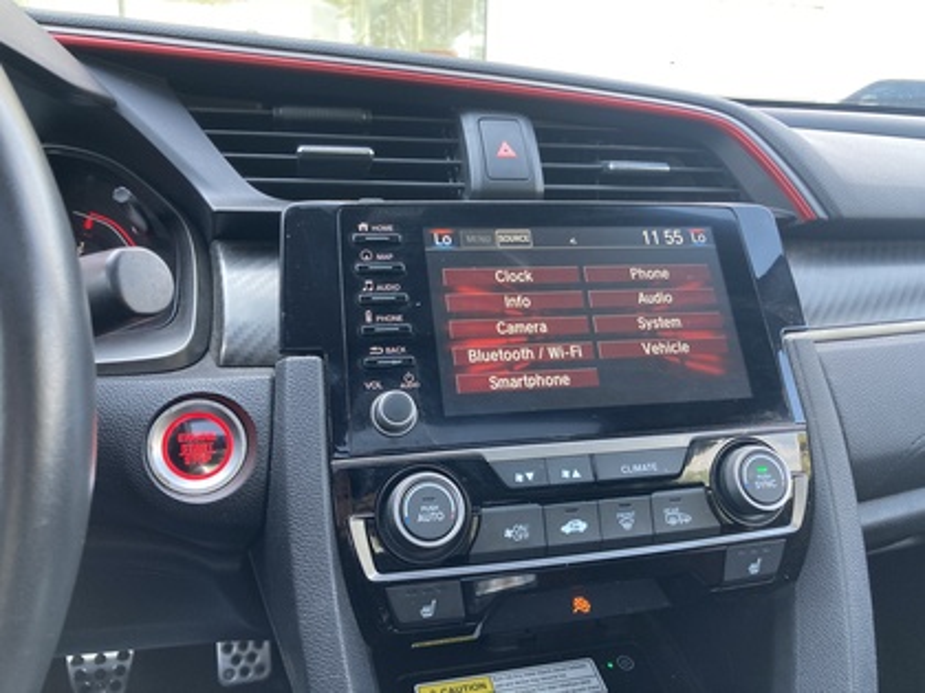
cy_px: 346
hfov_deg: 63.4
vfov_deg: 49.7
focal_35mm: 28
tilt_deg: -14.4
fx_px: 748
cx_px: 462
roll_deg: -2.2
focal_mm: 3.99
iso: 80
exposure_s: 1/76
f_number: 1.8
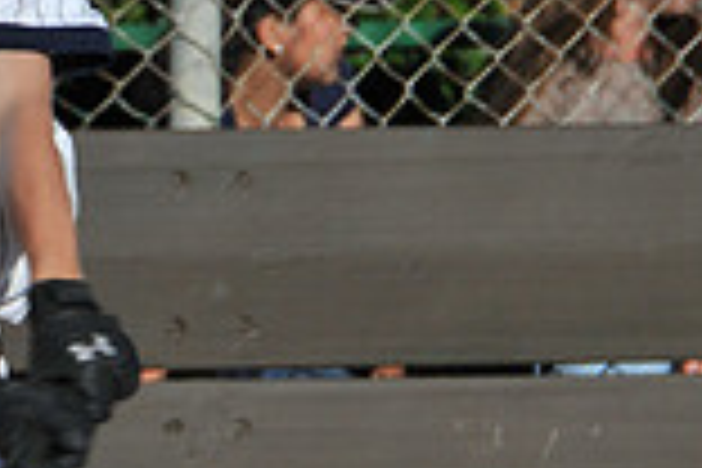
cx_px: -135
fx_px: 14078
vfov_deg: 1.9
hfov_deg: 2.9
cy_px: 353
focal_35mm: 722
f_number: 8
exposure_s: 1/500
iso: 200
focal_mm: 130
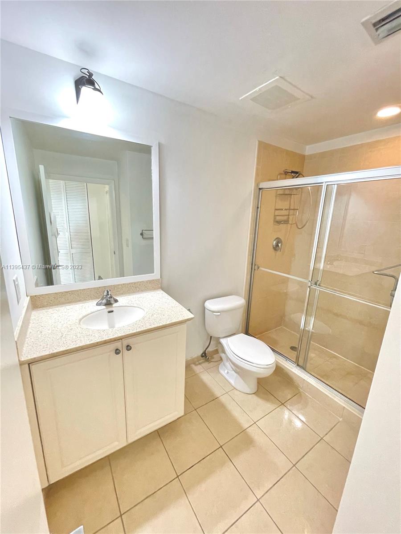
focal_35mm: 14
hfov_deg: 85.7
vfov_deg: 102.1
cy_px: 267
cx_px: 200
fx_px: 216
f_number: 2.4
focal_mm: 1.54
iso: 800
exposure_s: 1/60
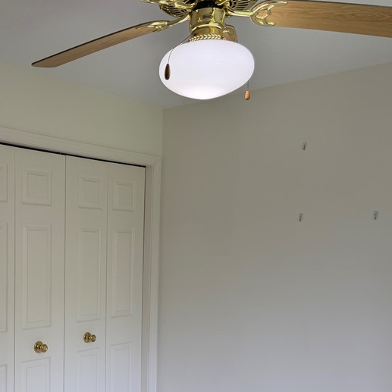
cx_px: 71
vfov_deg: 39.2
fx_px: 538
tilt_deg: -4.8
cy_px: 281
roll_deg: -0.2
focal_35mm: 42
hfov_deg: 38.3
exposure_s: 1/173
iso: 80
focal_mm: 6.76
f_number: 1.78
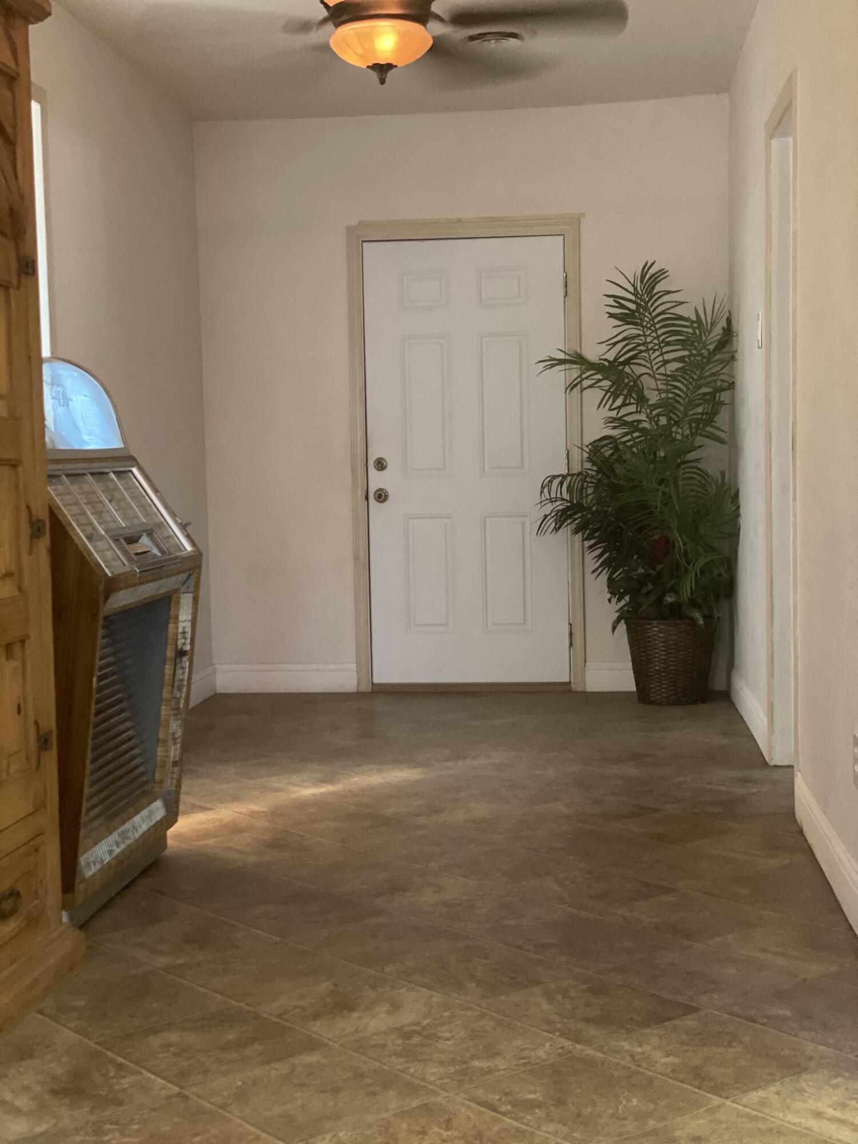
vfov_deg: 36.8
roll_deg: +1.2
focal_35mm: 52
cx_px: 429
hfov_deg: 28.0
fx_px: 1719
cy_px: 572
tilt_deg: -4.0
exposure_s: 1/15
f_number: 2
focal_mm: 6
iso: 400
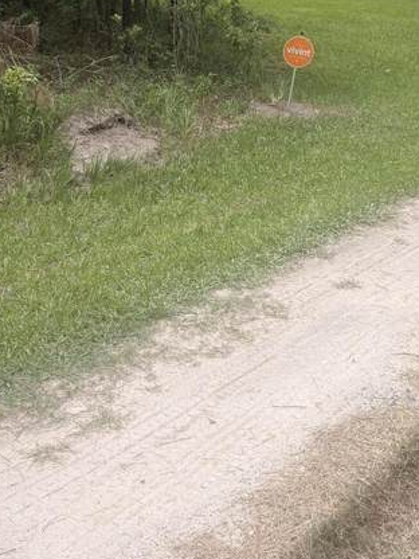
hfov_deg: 24.4
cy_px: 117
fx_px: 968
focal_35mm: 60
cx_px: 210
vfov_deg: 31.4
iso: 64
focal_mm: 5.96
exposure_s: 1/673
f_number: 1.6
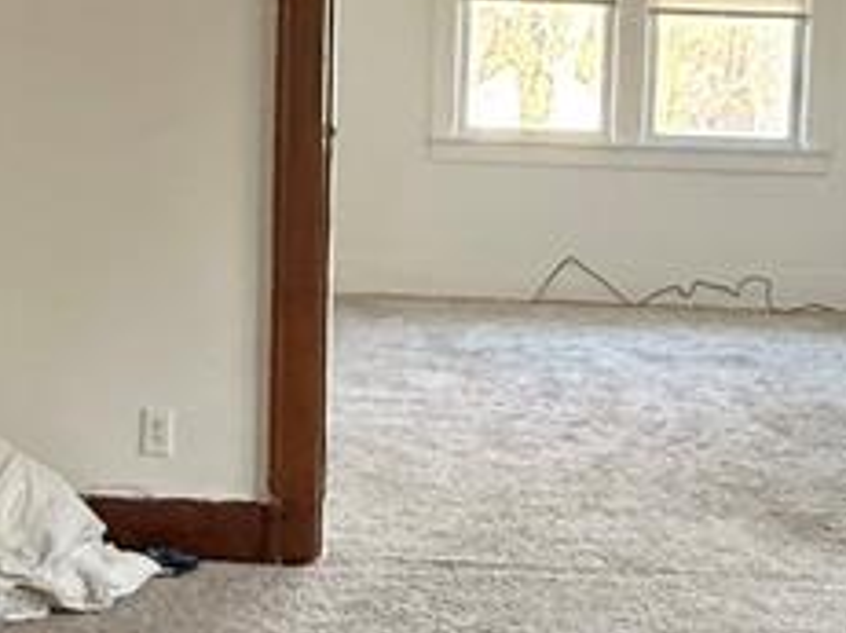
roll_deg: -2.4
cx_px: 461
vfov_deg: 23.4
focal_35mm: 62
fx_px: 1514
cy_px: 172
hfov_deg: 31.2
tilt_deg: -4.2
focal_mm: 2.22
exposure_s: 1/47
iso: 320
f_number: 2.2
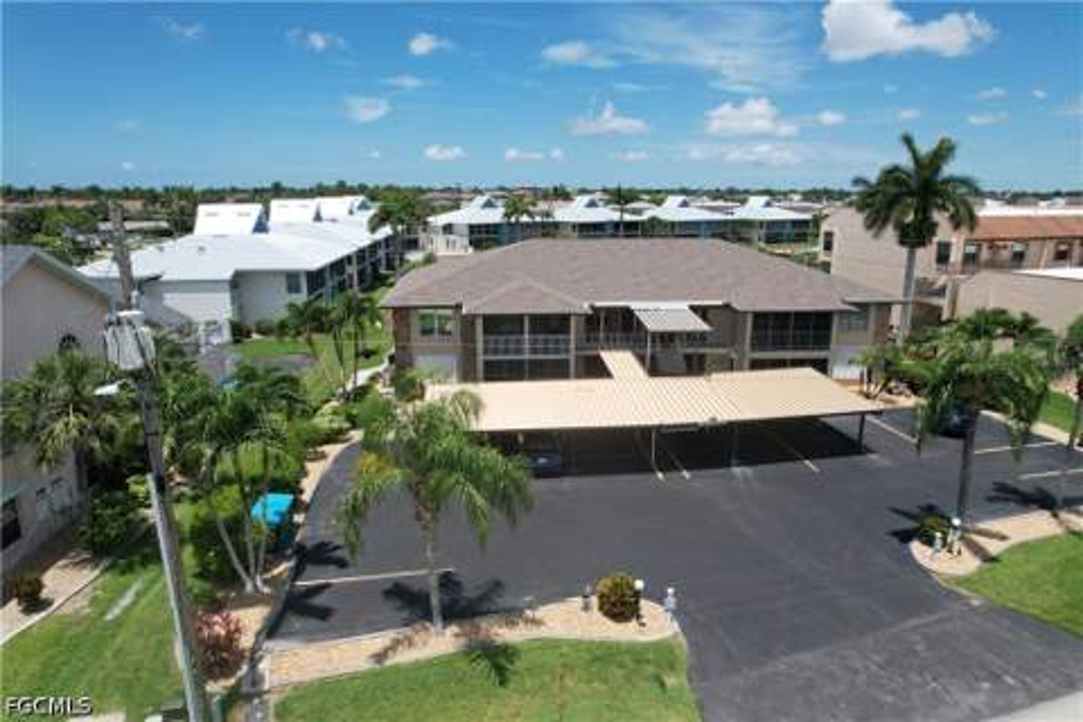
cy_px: 361
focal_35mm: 22
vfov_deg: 57.2
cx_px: 542
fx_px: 662
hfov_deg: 78.6
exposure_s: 1/2500
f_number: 2.8
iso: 140
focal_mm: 8.38
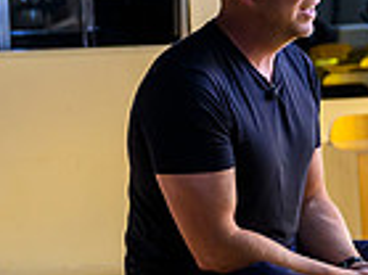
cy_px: 134
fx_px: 2337
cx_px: 1019
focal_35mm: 220
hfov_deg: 8.0
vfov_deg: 6.7
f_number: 2.8
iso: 1000
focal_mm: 41
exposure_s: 1/320
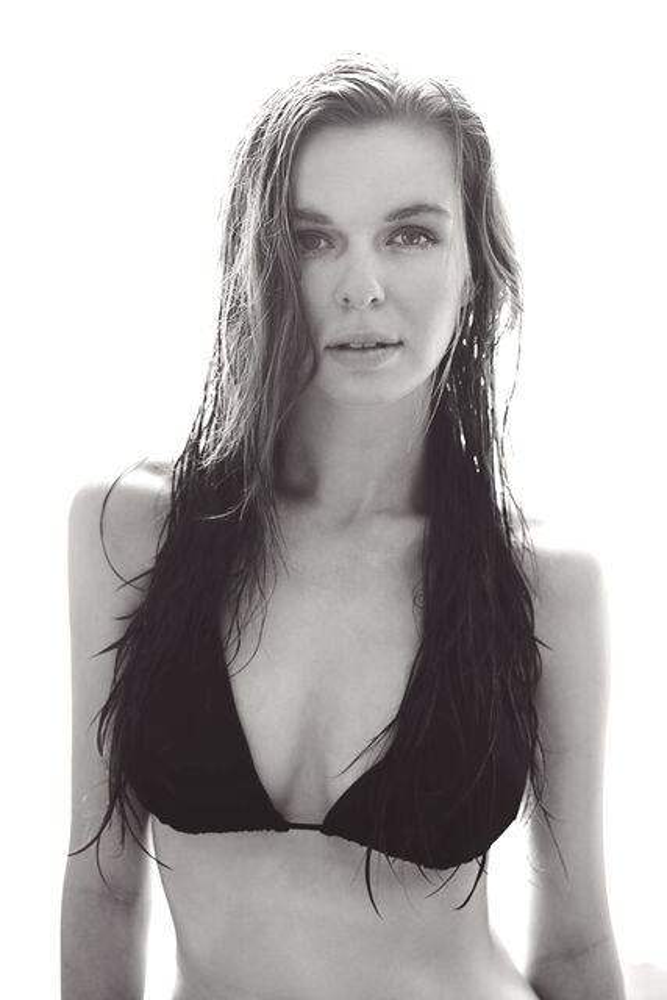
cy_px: 500
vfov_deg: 37.8
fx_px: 1458
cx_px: 334
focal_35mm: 52
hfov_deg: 25.8
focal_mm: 35
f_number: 4
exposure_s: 1/60
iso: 450
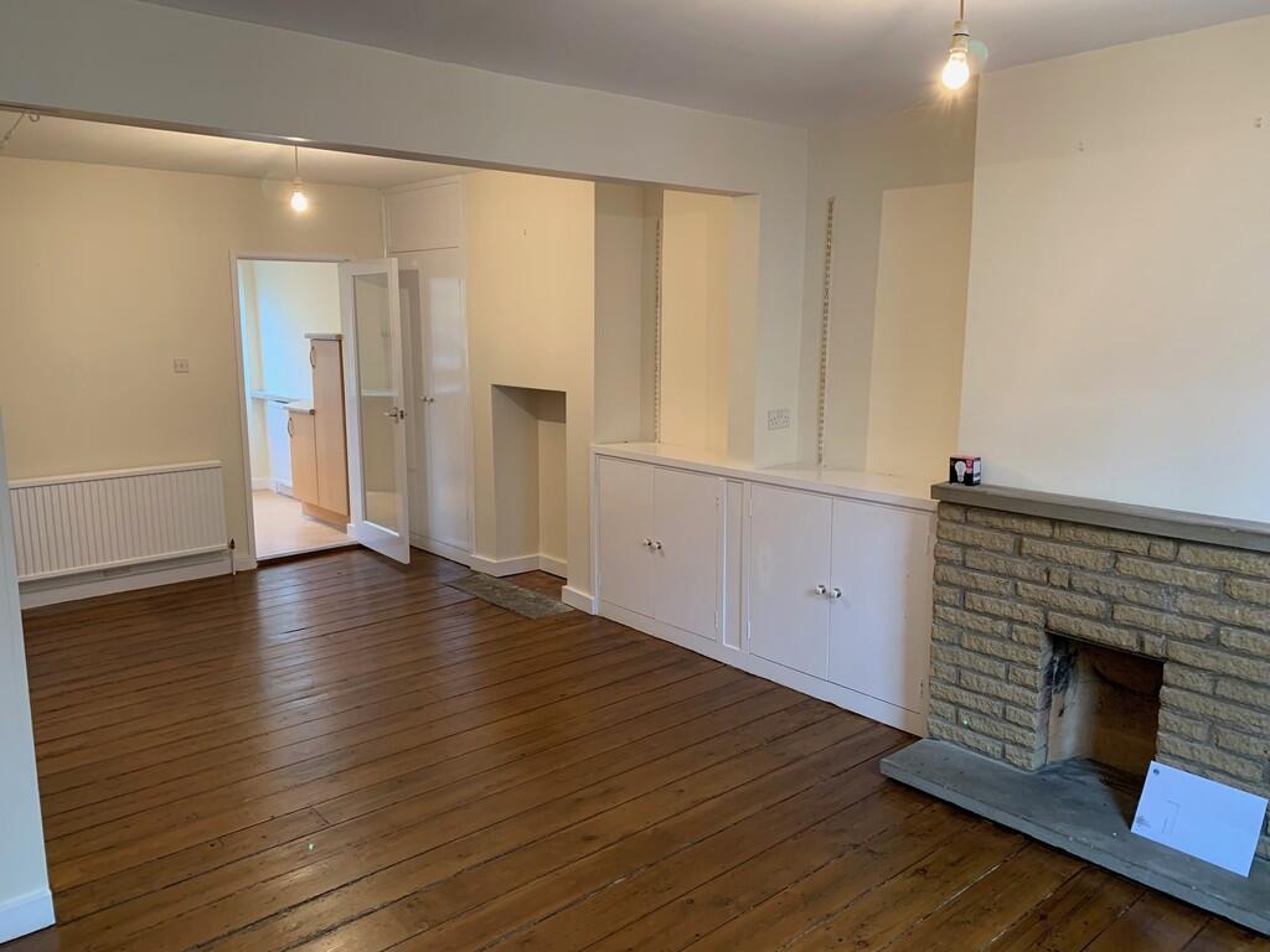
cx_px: 635
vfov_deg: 53.1
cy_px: 476
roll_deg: +0.7
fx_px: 954
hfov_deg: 67.3
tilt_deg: -9.0
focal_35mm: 26
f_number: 1.8
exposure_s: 1/50
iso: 160
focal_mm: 4.25
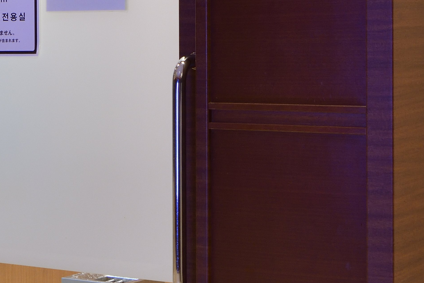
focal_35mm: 126
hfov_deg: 16.0
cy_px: 57
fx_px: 1484
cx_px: 33
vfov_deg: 10.8
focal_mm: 29
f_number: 11
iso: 400
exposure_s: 1/3
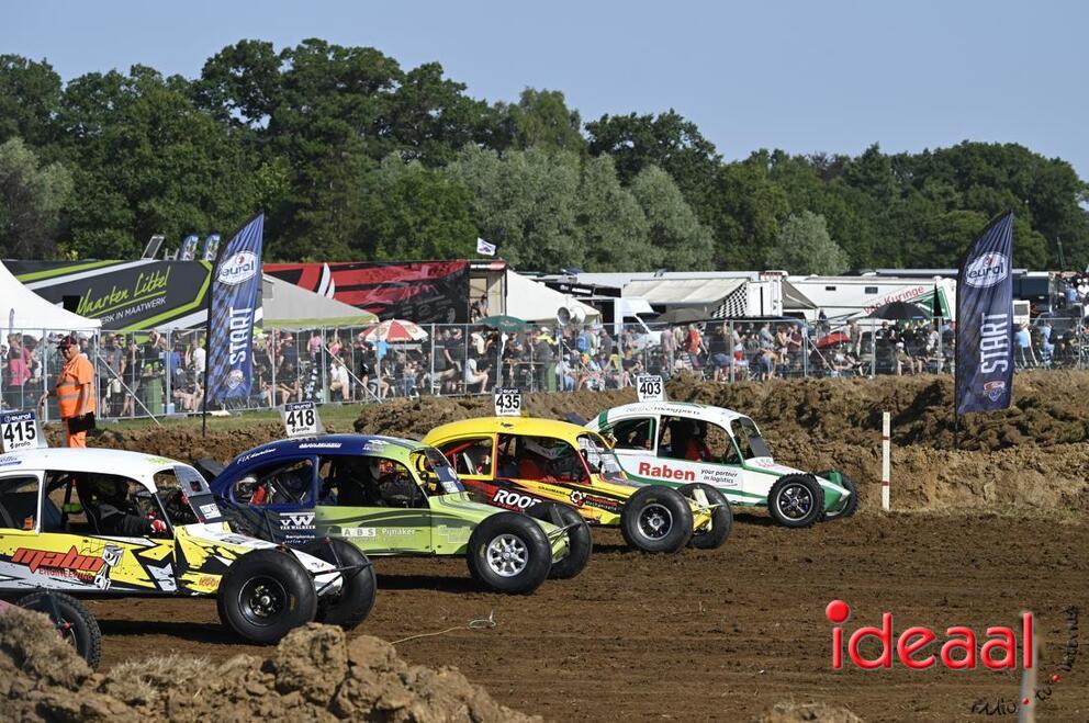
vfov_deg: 10.1
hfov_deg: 15.2
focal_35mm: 135
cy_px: 362
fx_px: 4079
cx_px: 544
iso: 400
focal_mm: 135
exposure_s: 1/1250
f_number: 9
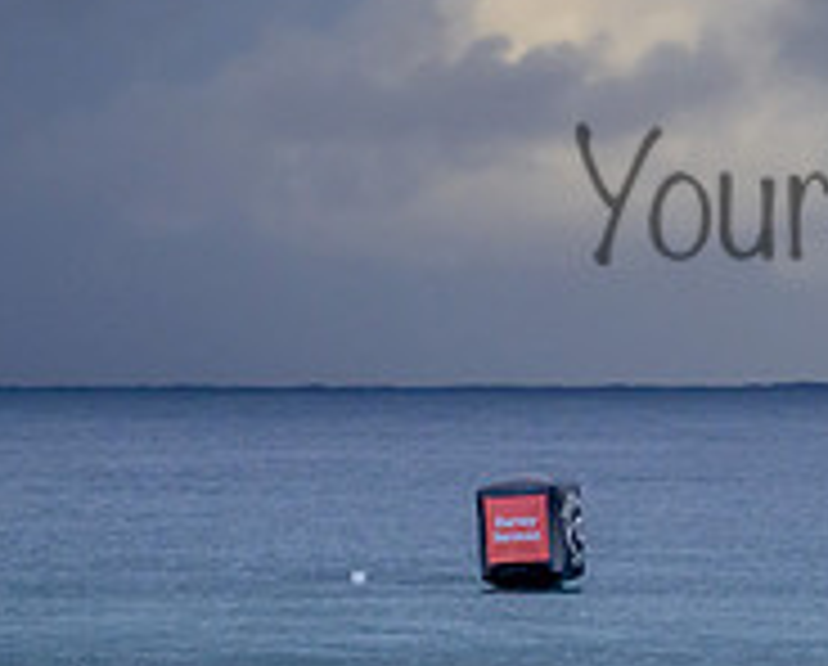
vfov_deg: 2.6
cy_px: 155
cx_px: 1040
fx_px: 14808
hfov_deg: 3.2
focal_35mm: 603
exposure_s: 1/2000
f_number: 9
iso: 2500
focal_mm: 200
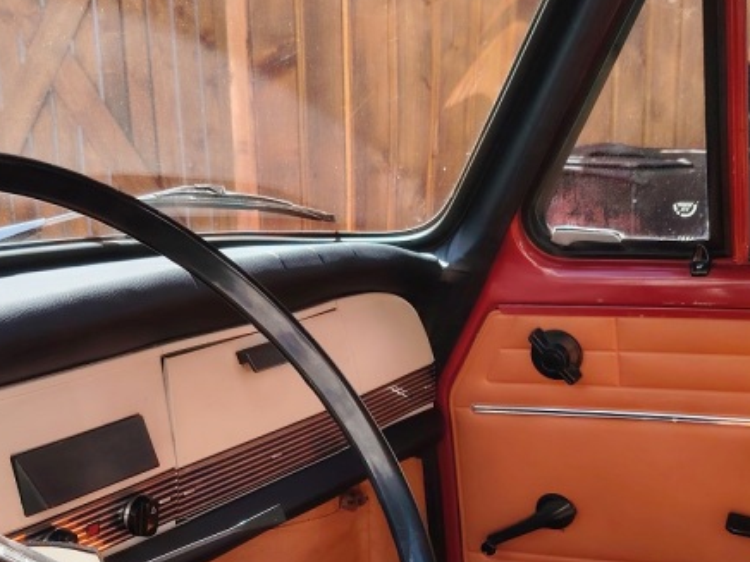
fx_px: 1430
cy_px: 596
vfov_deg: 21.3
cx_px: 346
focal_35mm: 66
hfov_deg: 29.4
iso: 284
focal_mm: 5.25
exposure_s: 1/900
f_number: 1.75
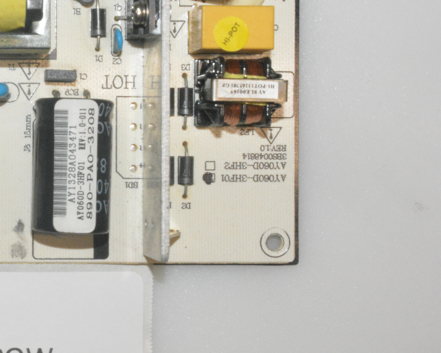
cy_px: 148
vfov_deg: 15.2
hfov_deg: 18.3
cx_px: -48
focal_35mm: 101
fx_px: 1318
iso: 4000
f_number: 29
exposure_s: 1/160
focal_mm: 32
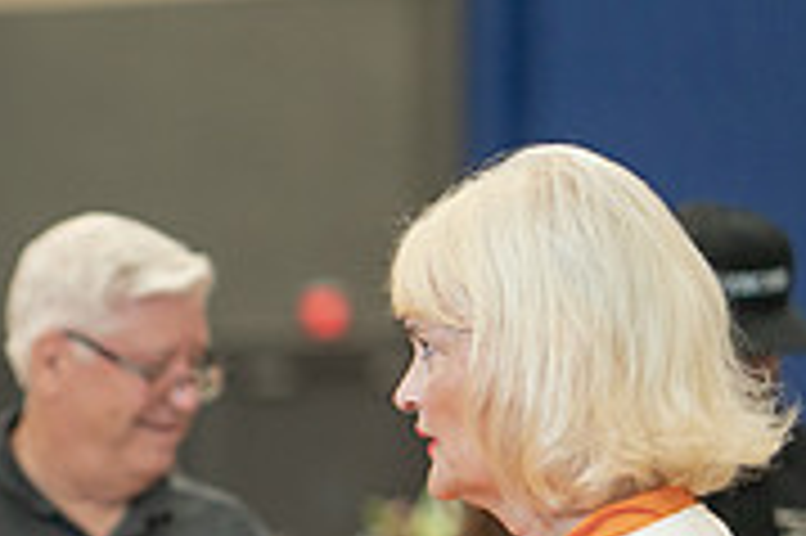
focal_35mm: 305
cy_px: 780
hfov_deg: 6.6
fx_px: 6822
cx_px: -495
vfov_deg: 4.5
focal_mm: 85
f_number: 2
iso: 500
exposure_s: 1/250
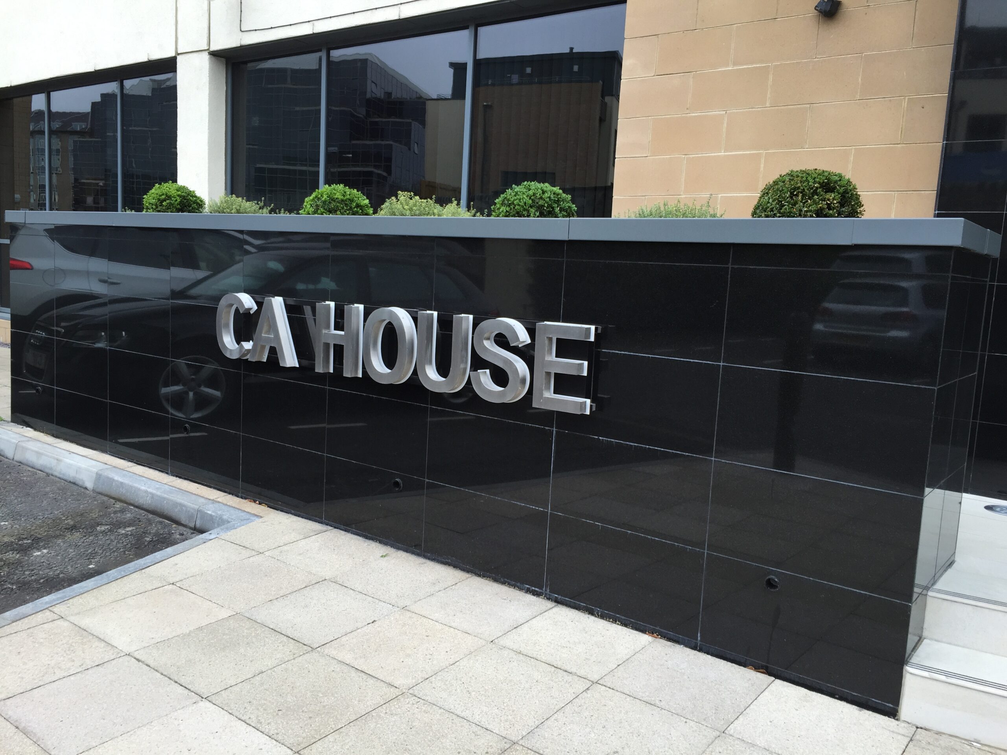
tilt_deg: -7.3
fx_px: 844
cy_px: 378
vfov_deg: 48.2
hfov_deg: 61.7
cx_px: 504
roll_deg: -3.9
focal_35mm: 29
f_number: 2.2
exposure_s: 1/134
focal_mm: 4.15
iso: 32
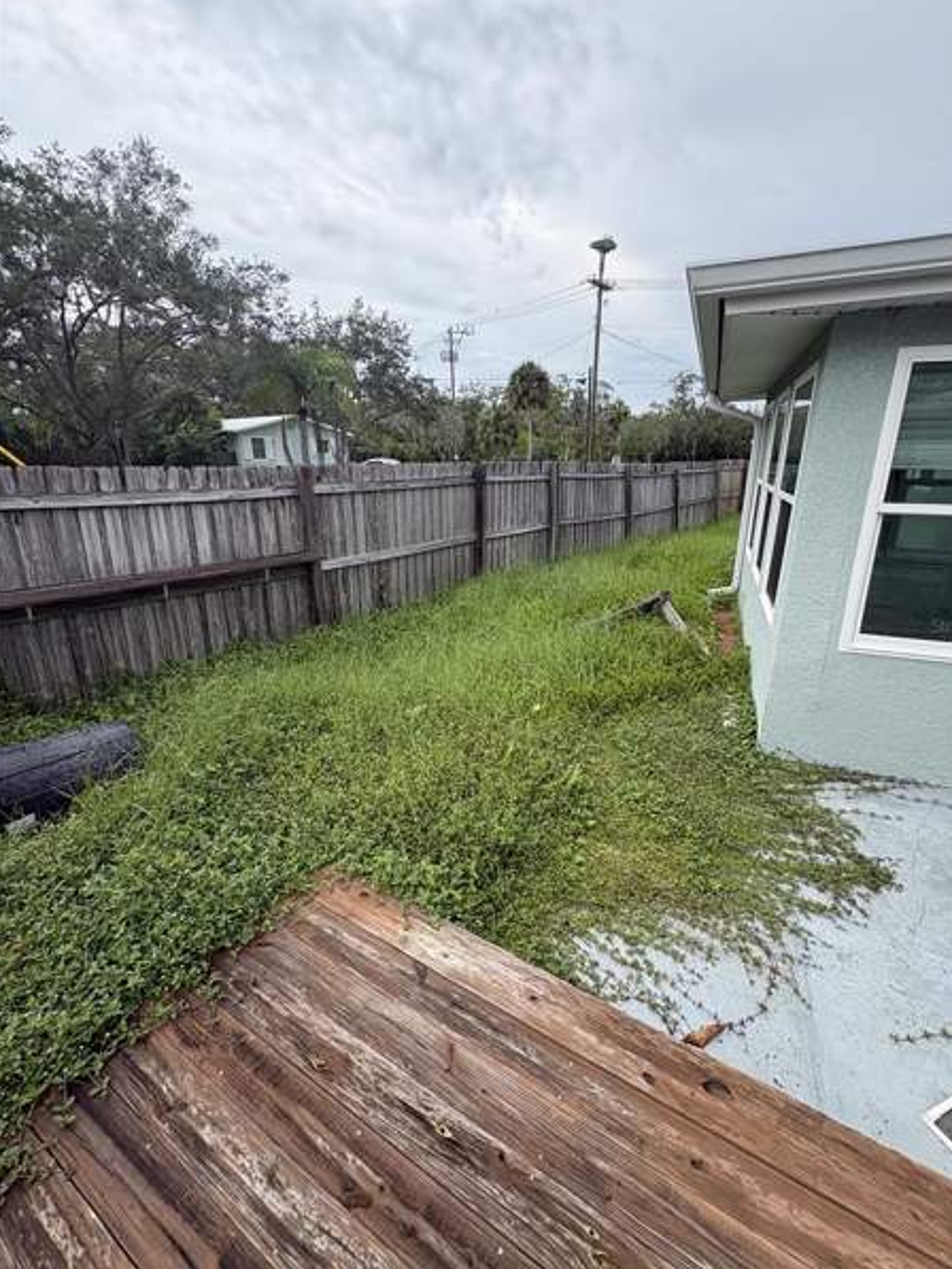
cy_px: 625
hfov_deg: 81.7
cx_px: 502
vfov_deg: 98.2
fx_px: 550
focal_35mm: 15
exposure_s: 1/889
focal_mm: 2.22
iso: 64
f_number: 2.2
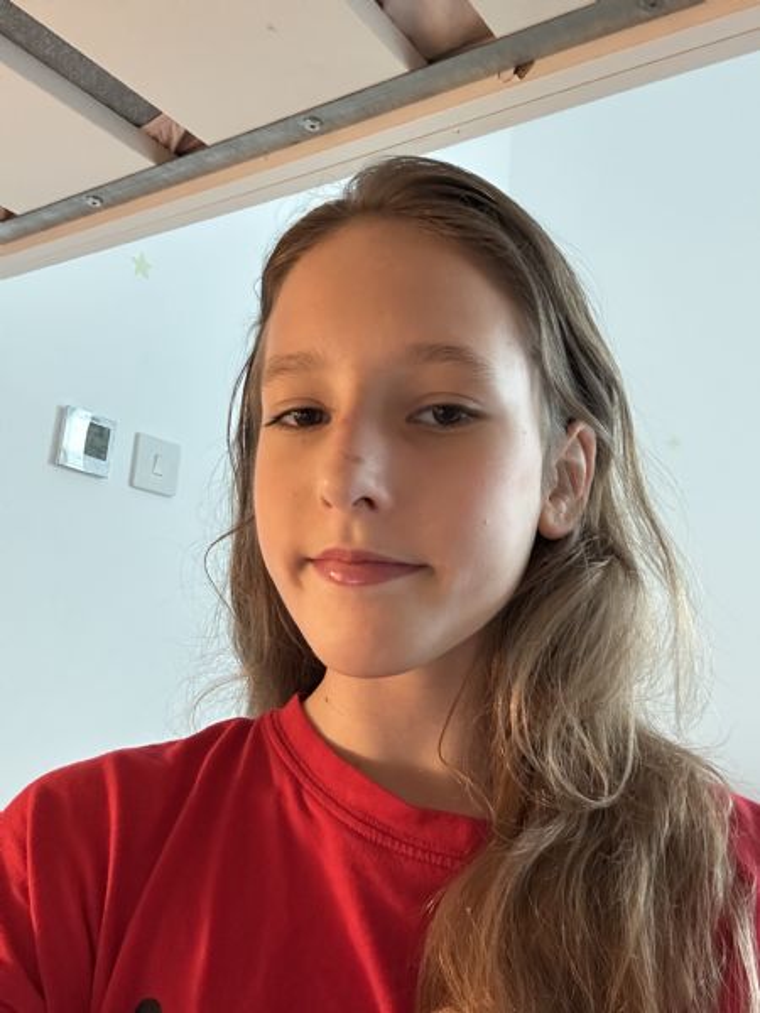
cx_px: 380
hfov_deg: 46.8
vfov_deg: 60.0
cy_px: 506
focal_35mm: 30
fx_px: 878
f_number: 1.9
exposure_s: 1/50
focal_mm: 2.69
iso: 250
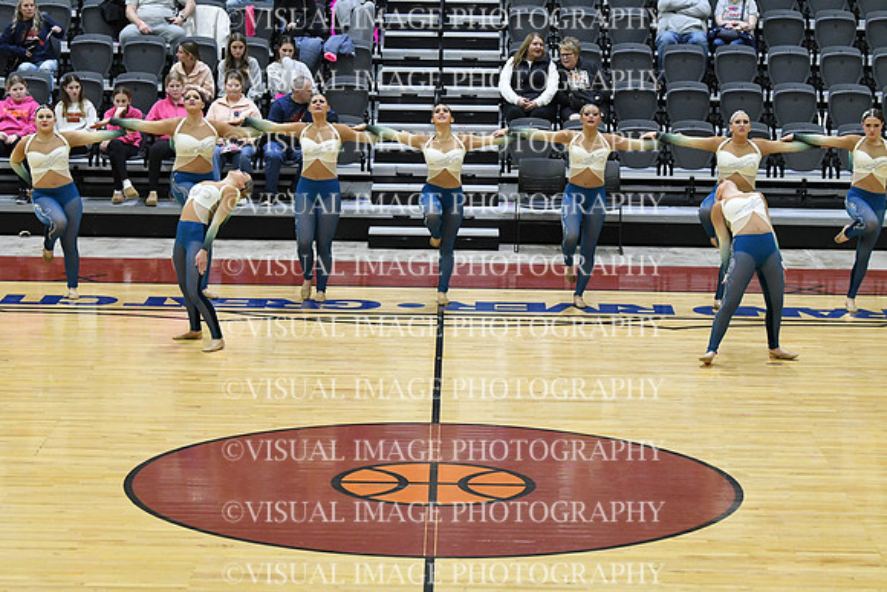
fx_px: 3031
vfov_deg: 11.2
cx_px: 444
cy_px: 296
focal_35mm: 123
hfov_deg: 16.6
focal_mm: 82
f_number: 4
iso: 6400
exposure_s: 1/500
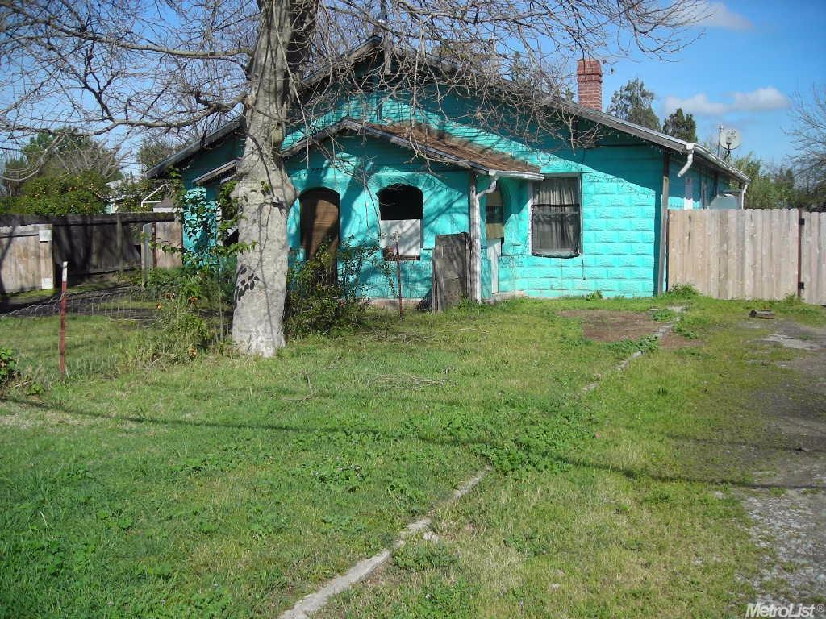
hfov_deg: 49.0
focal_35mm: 38
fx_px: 907
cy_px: 310
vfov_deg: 37.7
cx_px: 413
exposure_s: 1/232
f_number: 6.4
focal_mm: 6.3
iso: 50
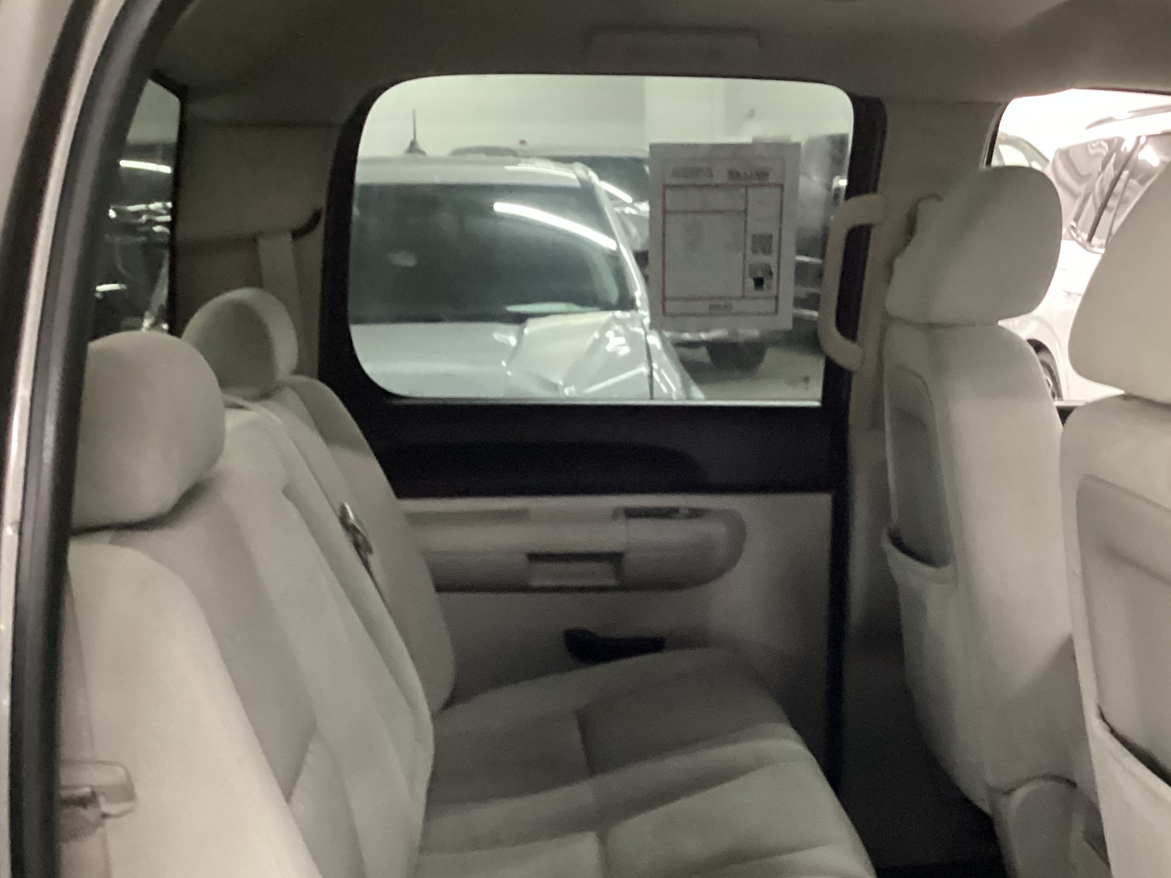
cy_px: 656
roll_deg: +1.2
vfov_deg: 28.2
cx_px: 745
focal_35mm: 51
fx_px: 1725
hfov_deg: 37.2
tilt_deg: -17.8
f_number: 2.4
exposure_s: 1/25
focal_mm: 3.3
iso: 640
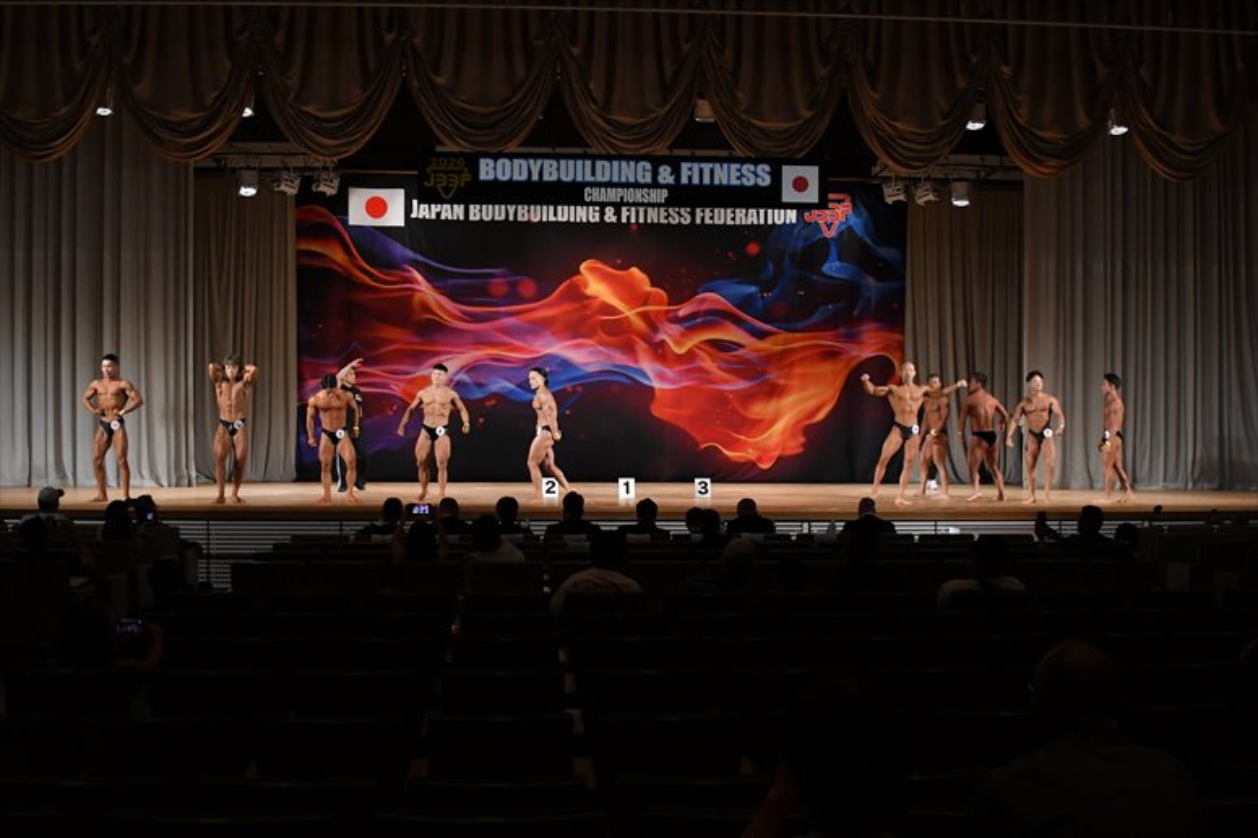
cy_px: 419
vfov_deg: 31.9
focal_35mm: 42
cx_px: 629
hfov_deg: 46.4
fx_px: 1467
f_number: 5.6
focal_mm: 28
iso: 3200
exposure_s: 1/400
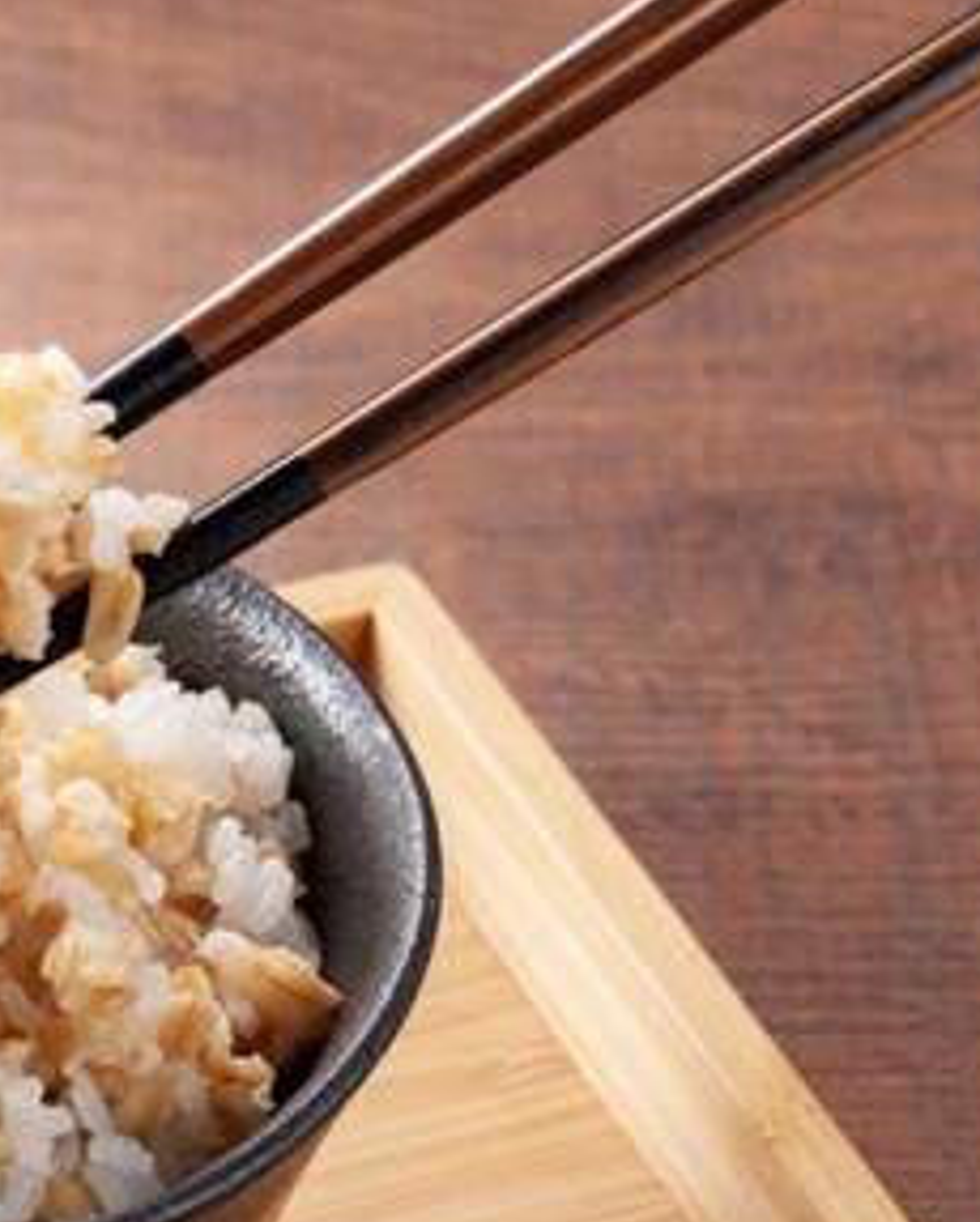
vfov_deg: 8.1
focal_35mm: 239
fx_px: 8656
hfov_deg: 6.4
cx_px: -268
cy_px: 828
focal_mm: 122
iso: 320
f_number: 18
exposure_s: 1/160
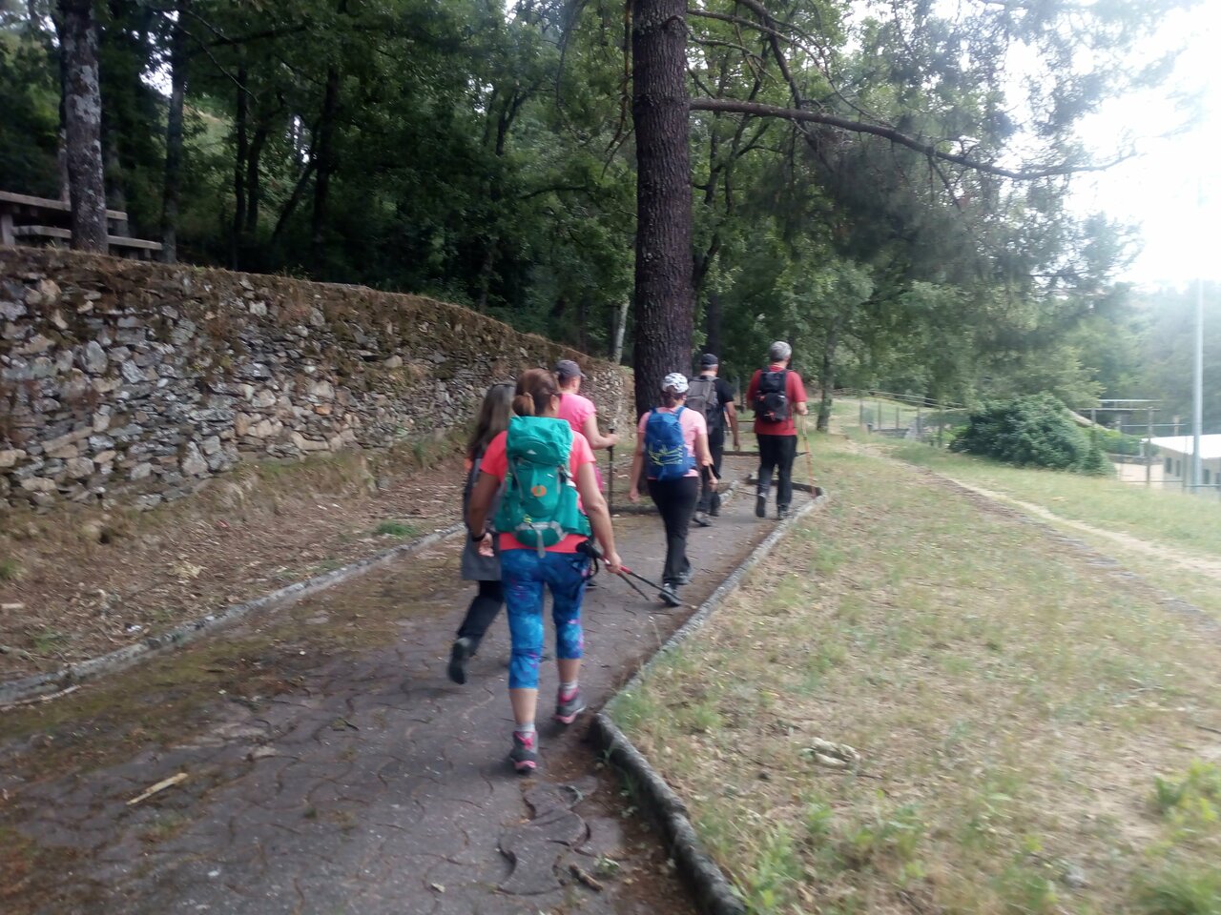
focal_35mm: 27
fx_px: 952
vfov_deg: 51.4
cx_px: 610
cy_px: 458
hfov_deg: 65.3
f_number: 2
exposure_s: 1/100
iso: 142
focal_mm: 3.5
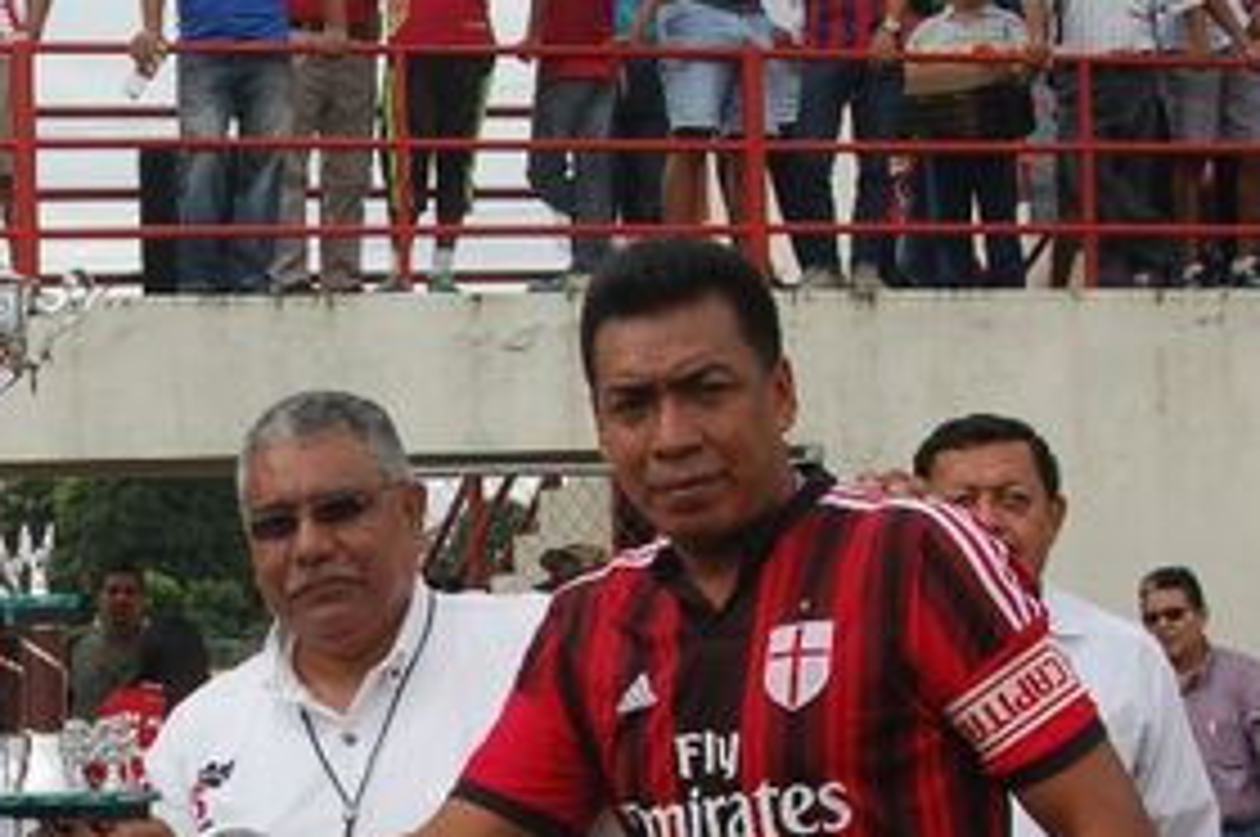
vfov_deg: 14.1
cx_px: -54
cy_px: 657
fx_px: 3356
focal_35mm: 96
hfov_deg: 20.5
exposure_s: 1/250
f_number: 8
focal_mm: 28
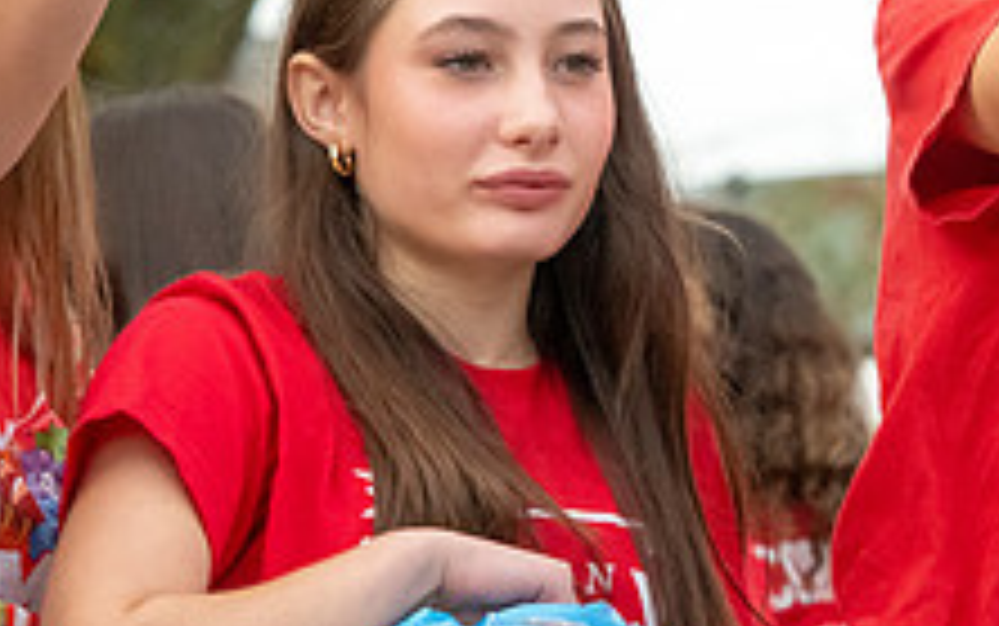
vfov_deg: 2.1
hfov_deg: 3.4
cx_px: 801
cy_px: 160
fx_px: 16671
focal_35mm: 612
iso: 3200
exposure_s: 1/640
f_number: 11
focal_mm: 230
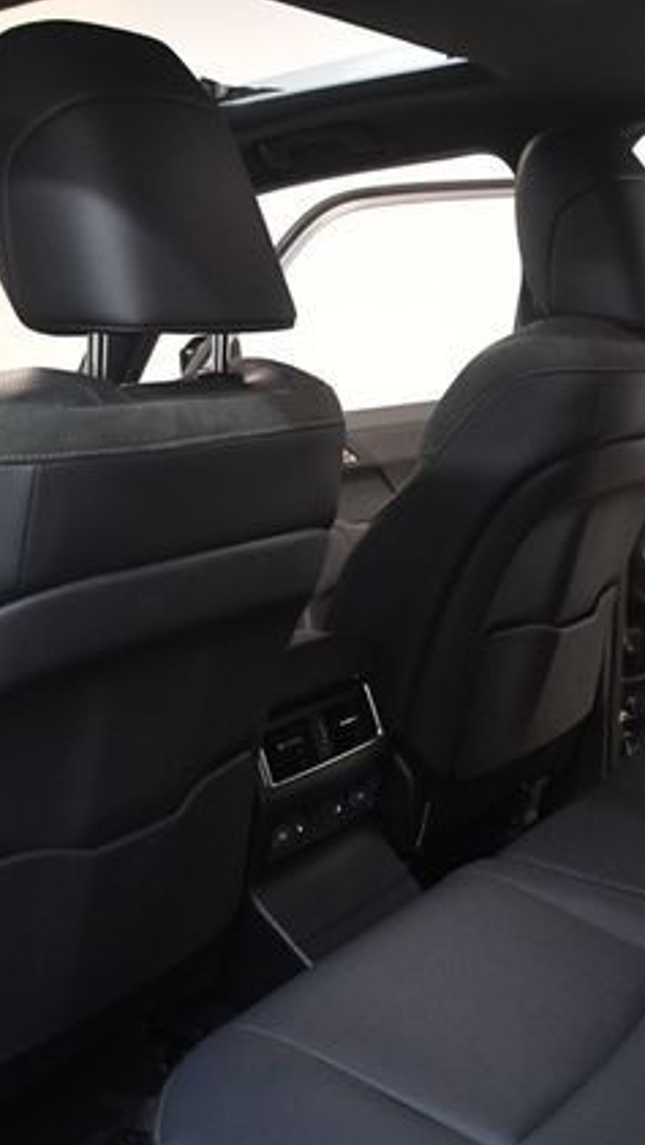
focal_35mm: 43
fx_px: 1307
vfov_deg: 47.3
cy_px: 577
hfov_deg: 27.7
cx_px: 337
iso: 3200
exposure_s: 1/80
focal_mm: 18
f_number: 3.5
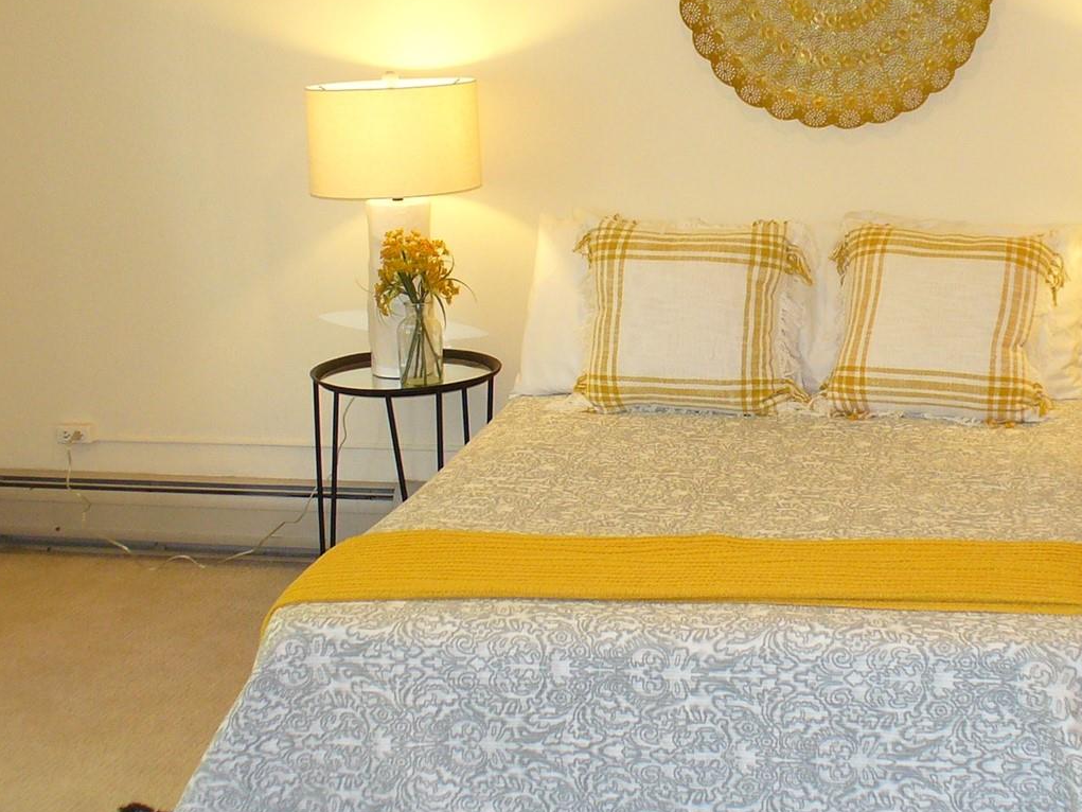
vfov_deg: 25.2
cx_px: 743
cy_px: 368
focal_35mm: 58
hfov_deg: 32.9
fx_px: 1813
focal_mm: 6.1
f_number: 2.8
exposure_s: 1/30
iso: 160
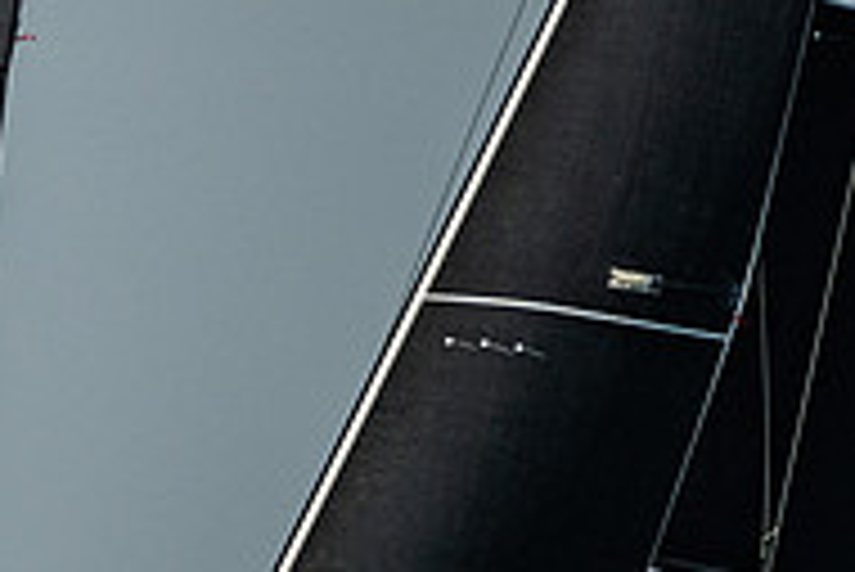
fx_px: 18800
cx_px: -432
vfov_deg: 1.7
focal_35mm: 791
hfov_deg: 2.6
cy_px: 1128
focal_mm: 170
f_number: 6.3
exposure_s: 1/1600
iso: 320
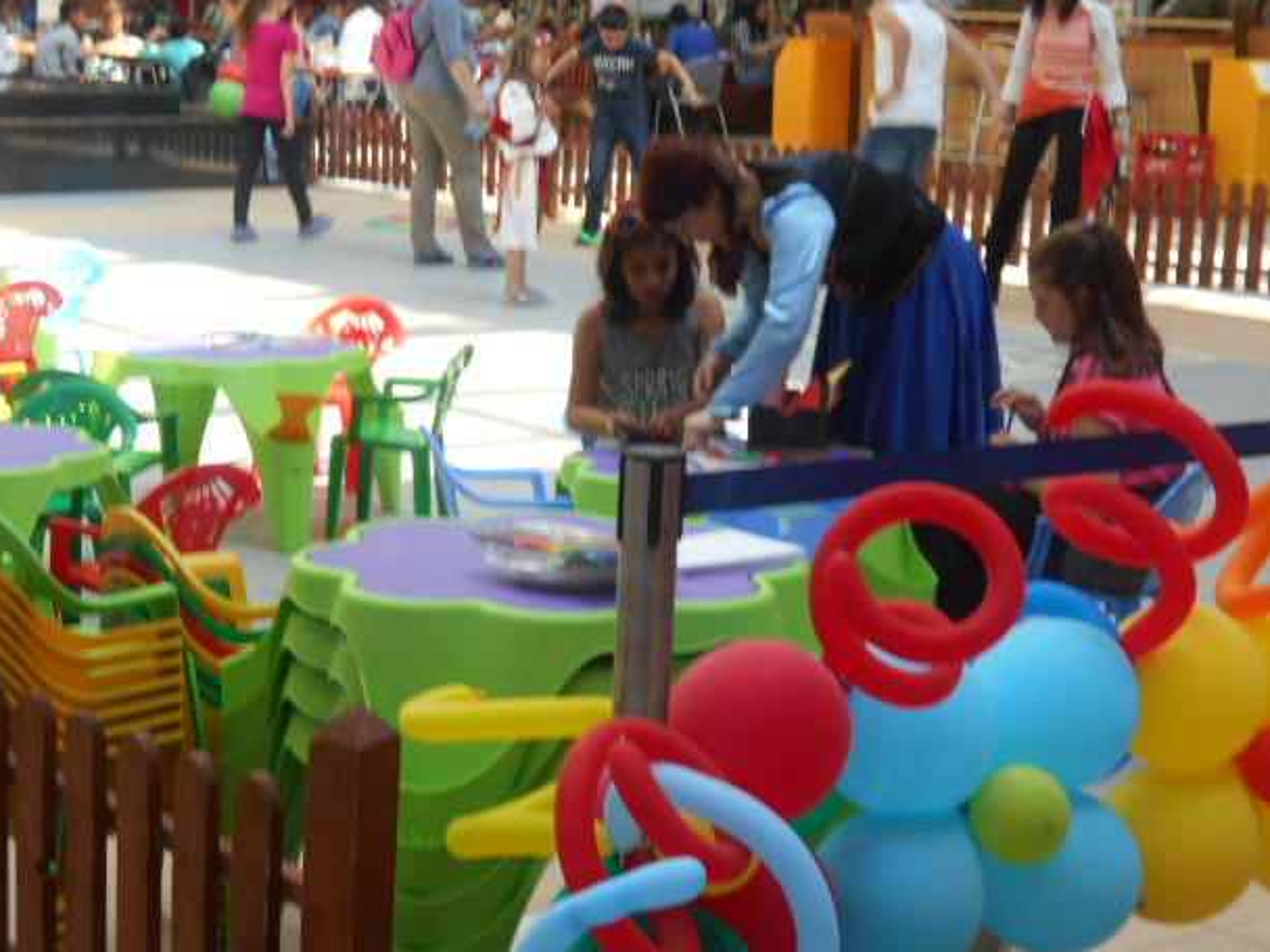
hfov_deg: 24.4
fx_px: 2935
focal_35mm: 80
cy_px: 484
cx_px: 648
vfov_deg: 18.4
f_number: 5.8
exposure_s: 1/30
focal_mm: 13.5
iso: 80
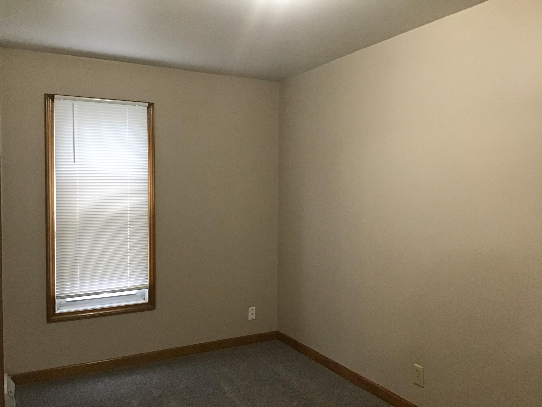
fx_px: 485
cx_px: 271
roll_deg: -0.7
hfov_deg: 58.4
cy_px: 204
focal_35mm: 31
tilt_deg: -2.2
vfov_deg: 45.4
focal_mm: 3.3
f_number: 2.4
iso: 160
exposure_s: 1/30
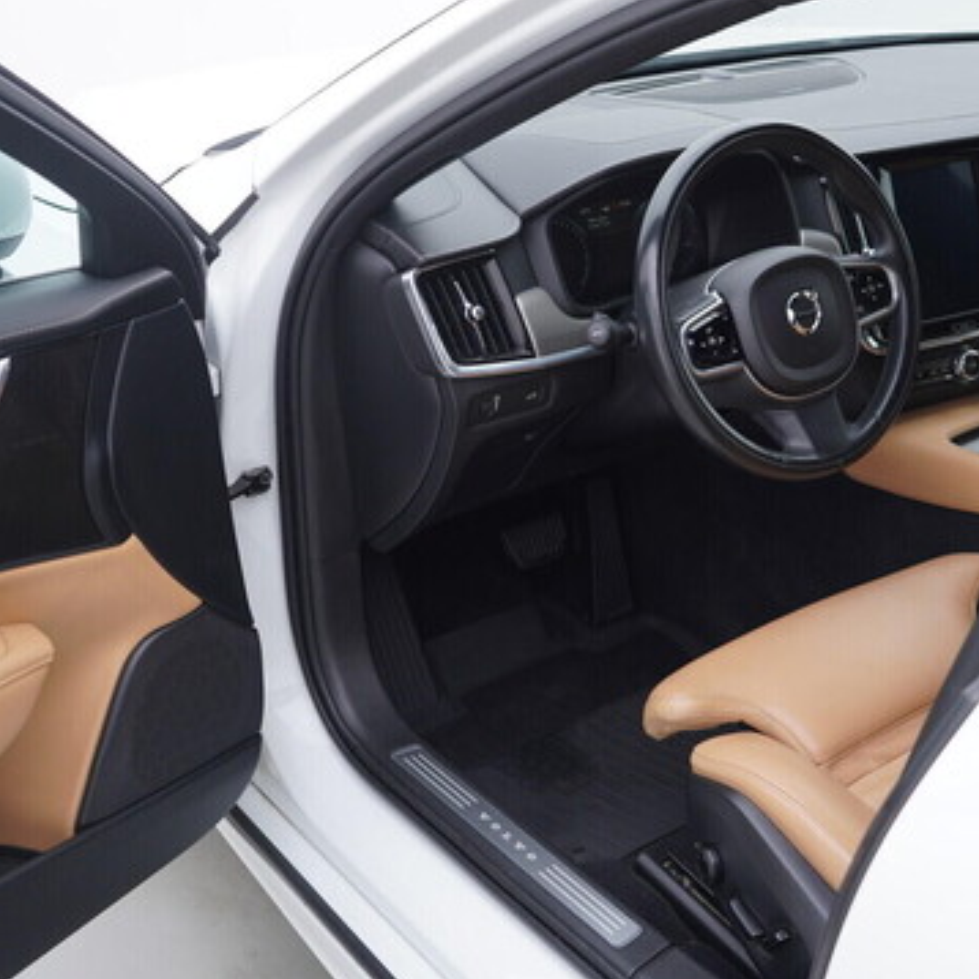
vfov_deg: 36.1
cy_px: 488
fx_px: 1504
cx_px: 662
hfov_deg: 35.7
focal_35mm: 47
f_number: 3.2
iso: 125
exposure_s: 1/50
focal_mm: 24
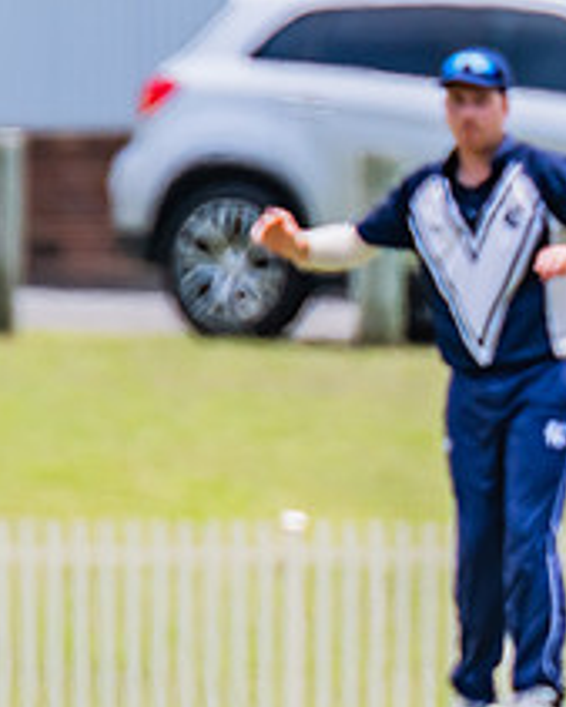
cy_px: 348
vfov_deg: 1.1
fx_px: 37287
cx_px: 999
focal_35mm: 1782
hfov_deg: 0.9
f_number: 9
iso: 800
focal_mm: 600
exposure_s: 1/2000
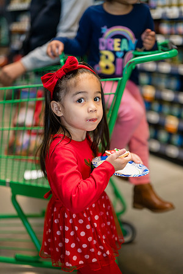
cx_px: 92
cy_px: 137
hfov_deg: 27.0
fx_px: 381
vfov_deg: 39.6
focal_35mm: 50
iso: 640
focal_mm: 50
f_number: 1.2
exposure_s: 1/500
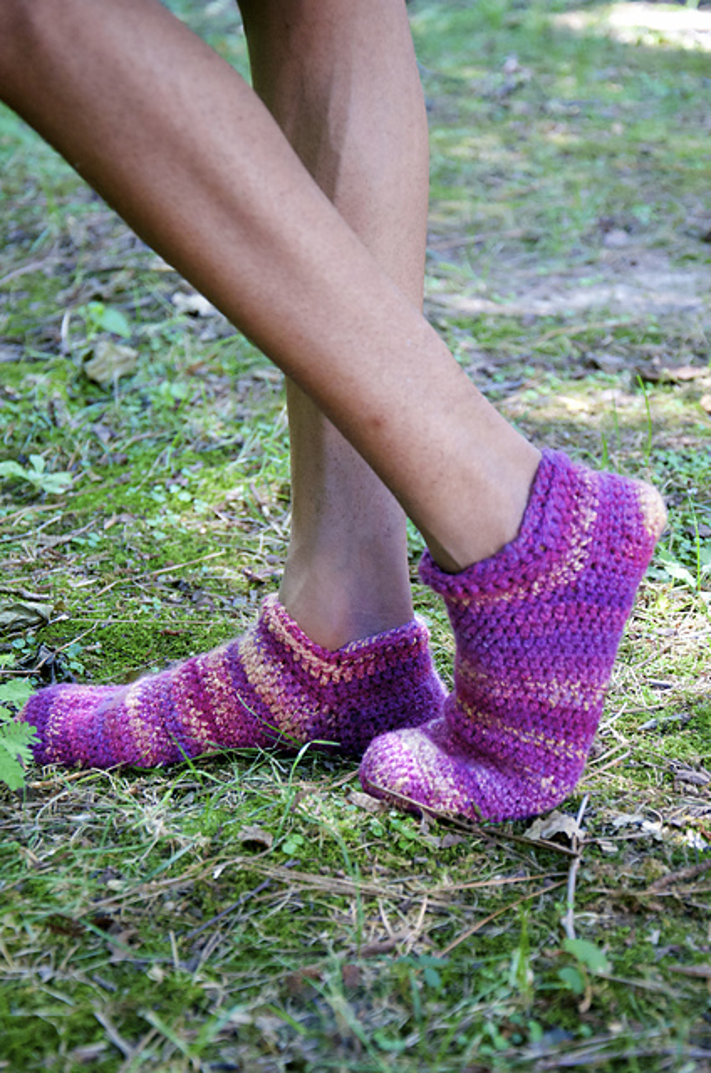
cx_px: 356
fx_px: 2767
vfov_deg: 22.0
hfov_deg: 14.6
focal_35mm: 93
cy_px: 536
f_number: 5.3
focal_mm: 62
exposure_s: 1/50
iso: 1600
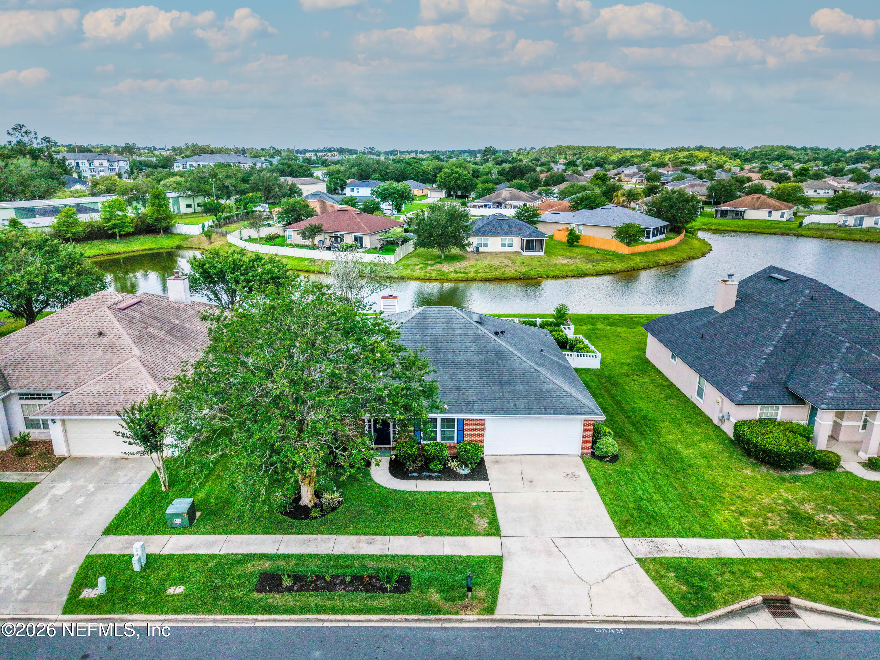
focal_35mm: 24
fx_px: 610
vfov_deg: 56.8
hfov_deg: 71.6
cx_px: 440
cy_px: 330
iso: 200
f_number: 1.8
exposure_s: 1/8000
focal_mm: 8.67
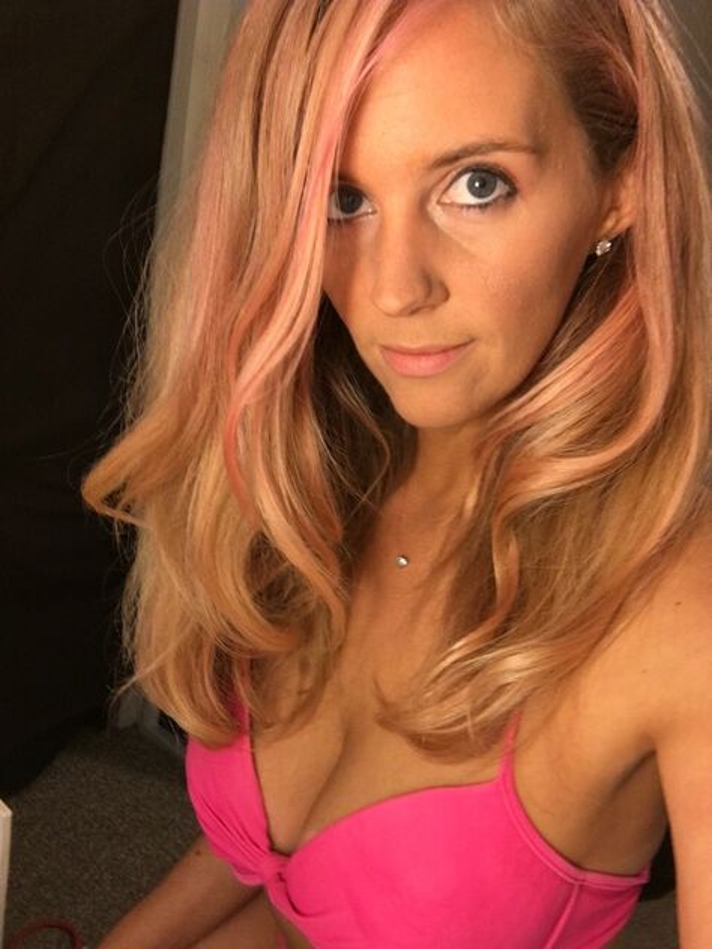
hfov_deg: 45.4
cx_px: 356
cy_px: 474
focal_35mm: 31
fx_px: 850
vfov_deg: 58.4
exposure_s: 1/15
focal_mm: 2.65
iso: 80
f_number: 2.2
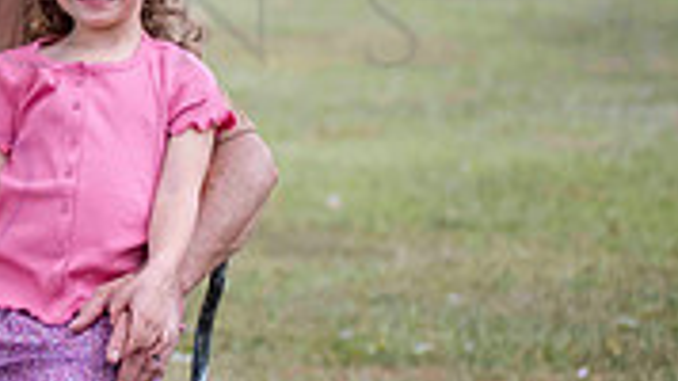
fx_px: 4906
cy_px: 208
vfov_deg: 4.4
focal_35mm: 273
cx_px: -278
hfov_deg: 7.8
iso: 400
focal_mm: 80
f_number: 2.8
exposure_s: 1/640
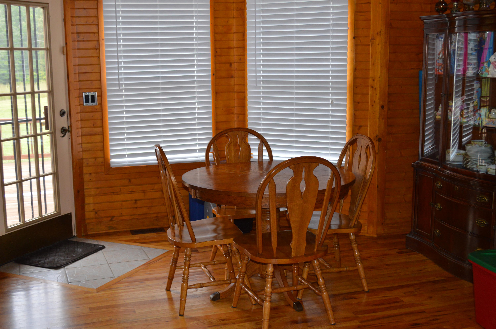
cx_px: 248
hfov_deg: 43.6
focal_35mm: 45
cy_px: 164
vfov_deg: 29.8
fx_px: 619
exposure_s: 1/60
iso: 720
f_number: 4.5
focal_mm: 30
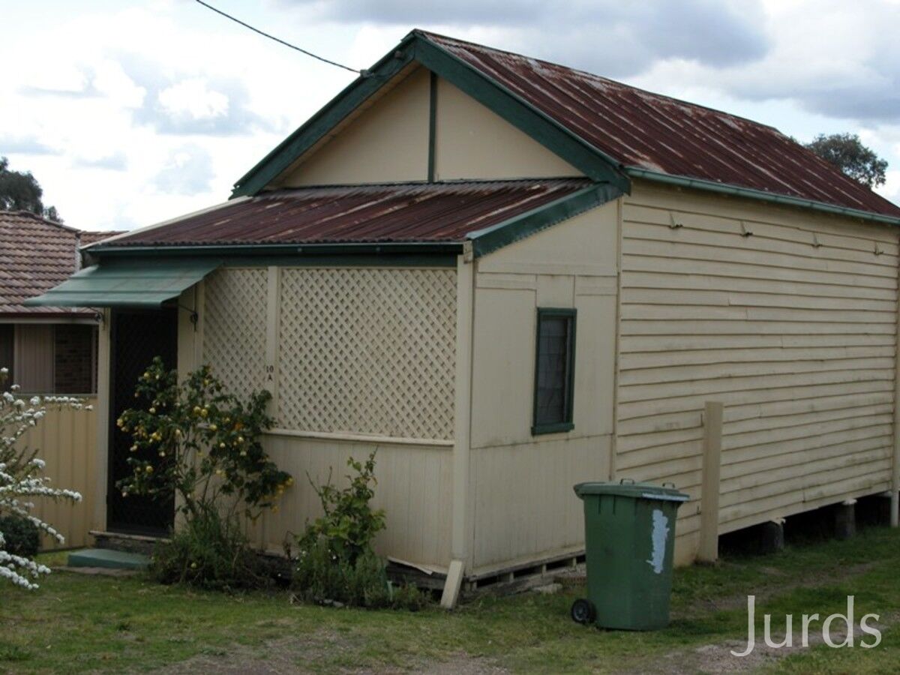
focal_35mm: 62
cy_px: 338
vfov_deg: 23.7
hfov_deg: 31.2
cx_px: 450
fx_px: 1612
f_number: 5.7
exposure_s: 1/249
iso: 100
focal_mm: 15.7
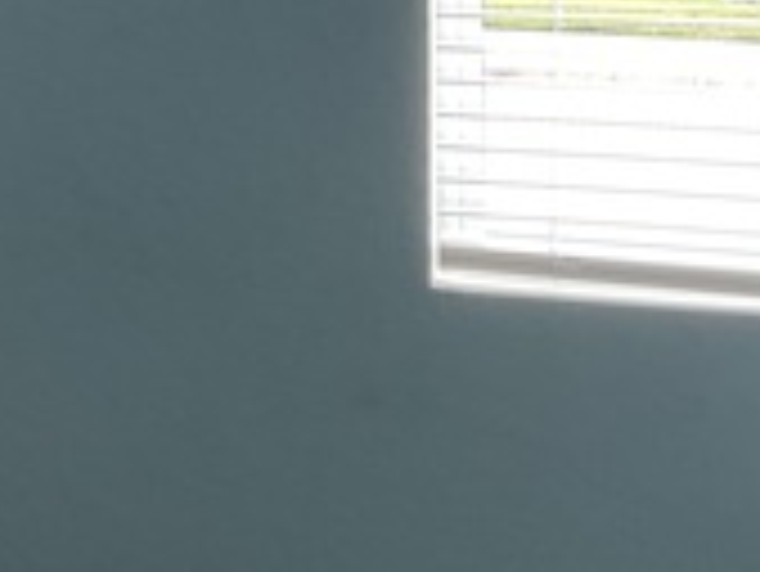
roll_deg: +1.0
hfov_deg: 17.0
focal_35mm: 110
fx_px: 2417
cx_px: -175
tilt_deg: -6.0
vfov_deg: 13.1
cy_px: -144
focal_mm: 3
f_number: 1.8
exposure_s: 1/120
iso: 40
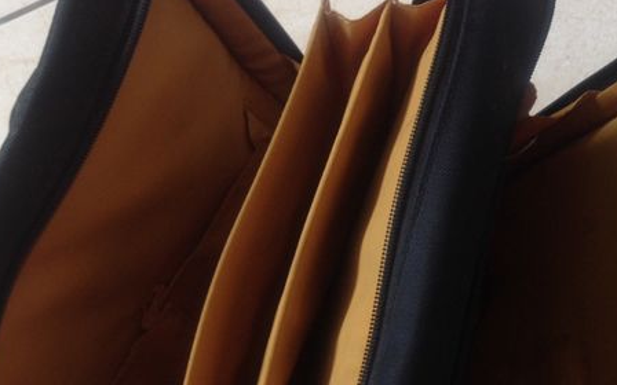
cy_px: 373
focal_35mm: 78
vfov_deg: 16.4
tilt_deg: -70.7
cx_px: 302
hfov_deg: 26.5
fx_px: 1312
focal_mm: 4.12
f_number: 2.4
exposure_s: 1/20
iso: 50
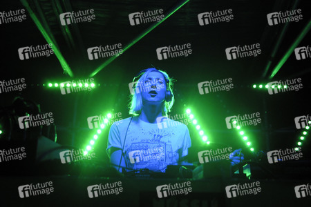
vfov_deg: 31.9
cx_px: 156
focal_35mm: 42
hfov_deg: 46.4
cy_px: 104
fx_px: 363
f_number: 4.5
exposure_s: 1/160
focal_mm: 28
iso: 1400
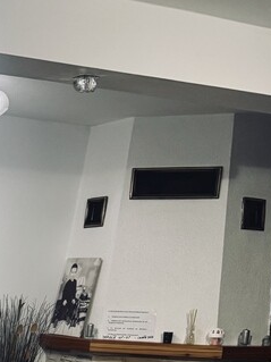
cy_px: 463
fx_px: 804
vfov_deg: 22.8
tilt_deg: -12.0
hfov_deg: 17.0
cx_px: -152
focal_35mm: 77
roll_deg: -2.5
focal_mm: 6.76
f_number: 1.78
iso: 320
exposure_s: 1/50
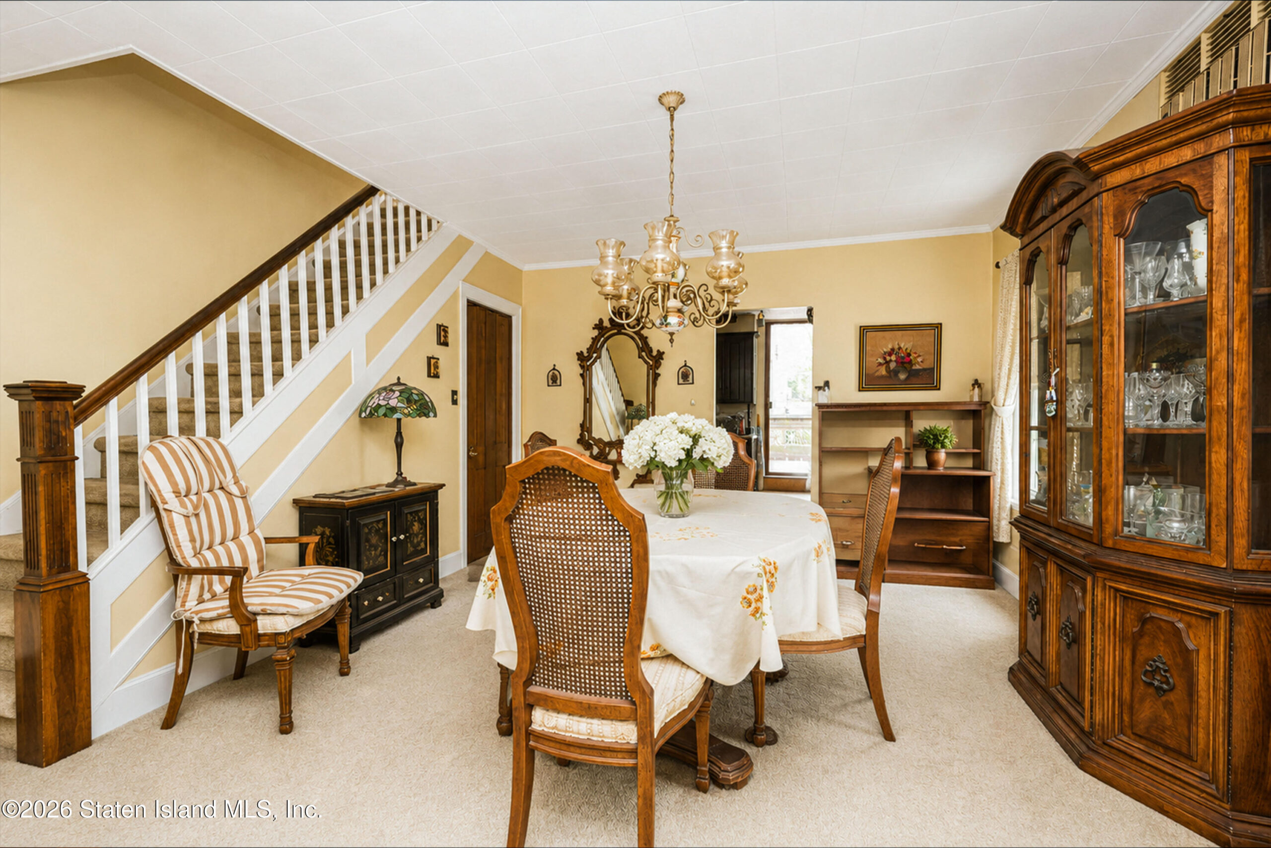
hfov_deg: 96.7
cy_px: 424
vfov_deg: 73.8
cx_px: 636
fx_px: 565
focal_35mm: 16
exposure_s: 1/10
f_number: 4
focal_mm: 16
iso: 64
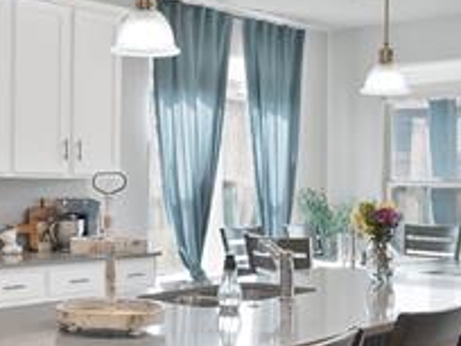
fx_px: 772
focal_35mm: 58
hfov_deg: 32.6
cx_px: 111
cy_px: 201
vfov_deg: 25.2
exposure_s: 1/3
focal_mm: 12
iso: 640
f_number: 9
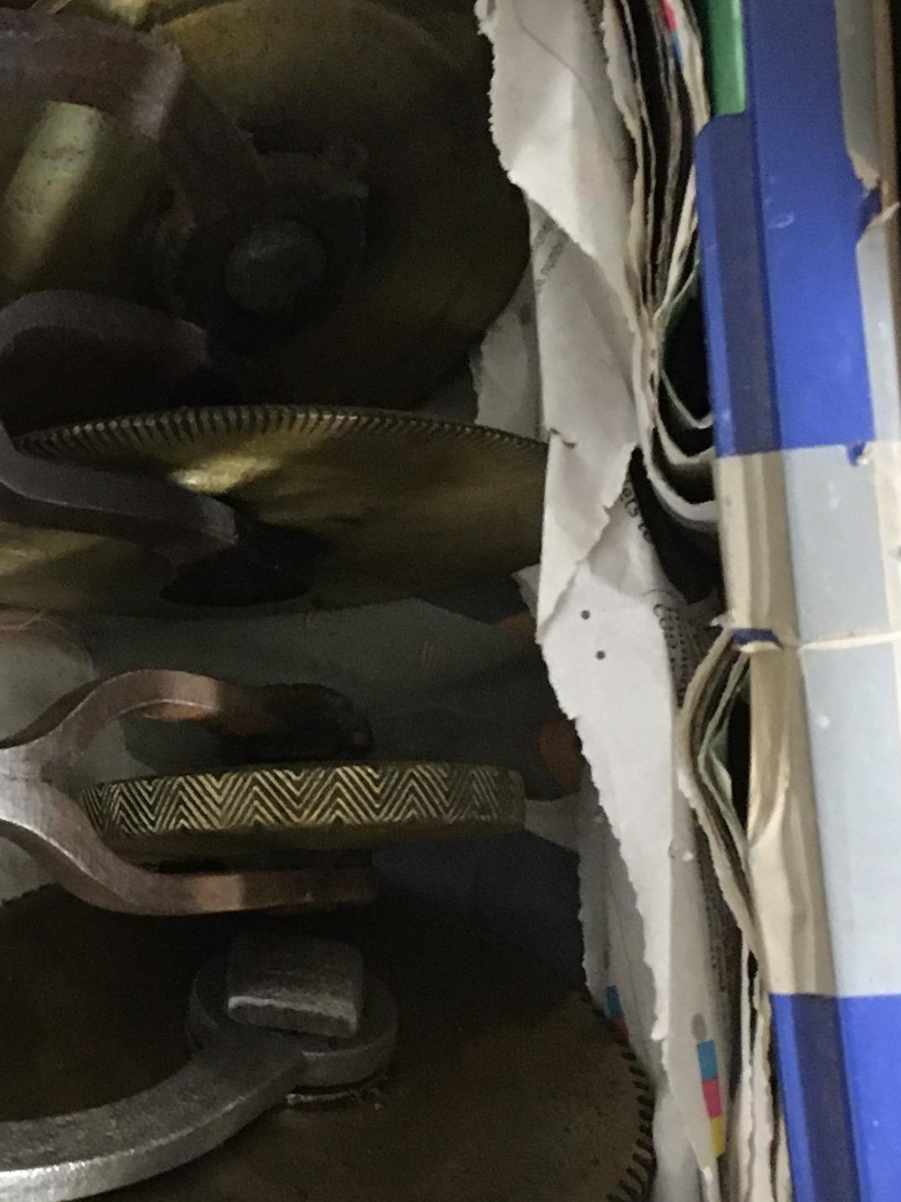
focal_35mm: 82
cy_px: 631
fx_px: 2847
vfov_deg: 23.8
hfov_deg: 17.7
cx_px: 80
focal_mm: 4.15
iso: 400
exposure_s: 1/17
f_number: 2.2
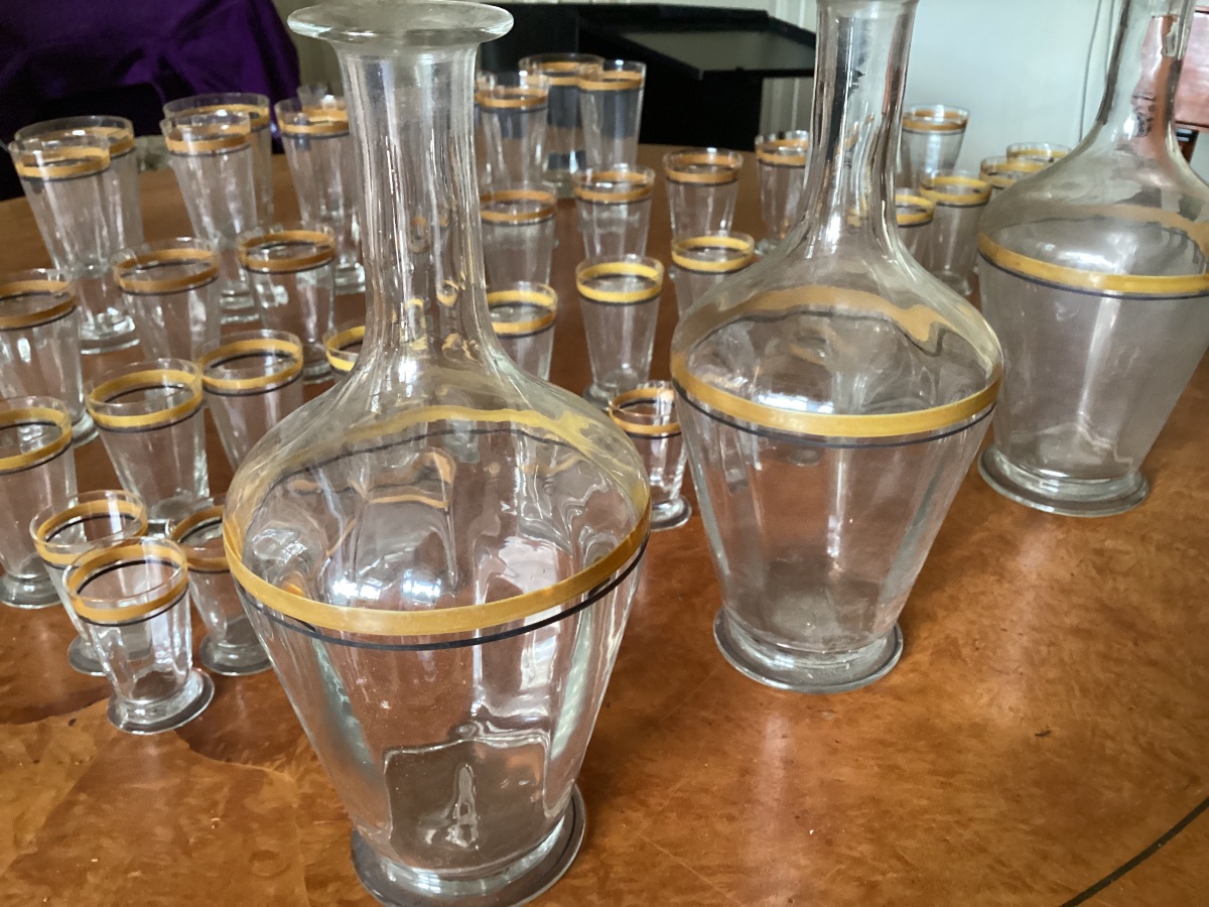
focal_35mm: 31
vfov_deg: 45.4
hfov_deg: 58.4
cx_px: 604
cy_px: 454
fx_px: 1083
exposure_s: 1/33
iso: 400
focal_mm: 3.3
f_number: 2.4
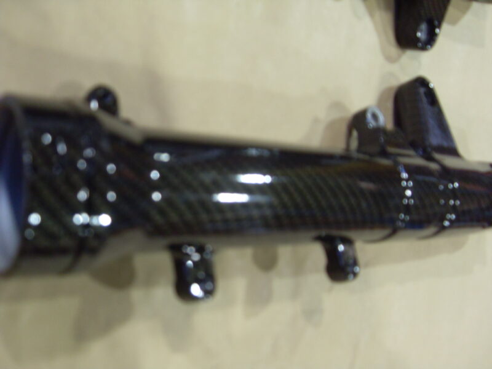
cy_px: 184
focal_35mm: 35
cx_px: 246
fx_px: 497
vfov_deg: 40.7
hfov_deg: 52.6
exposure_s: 1/20
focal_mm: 6.3
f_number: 2.8
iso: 200
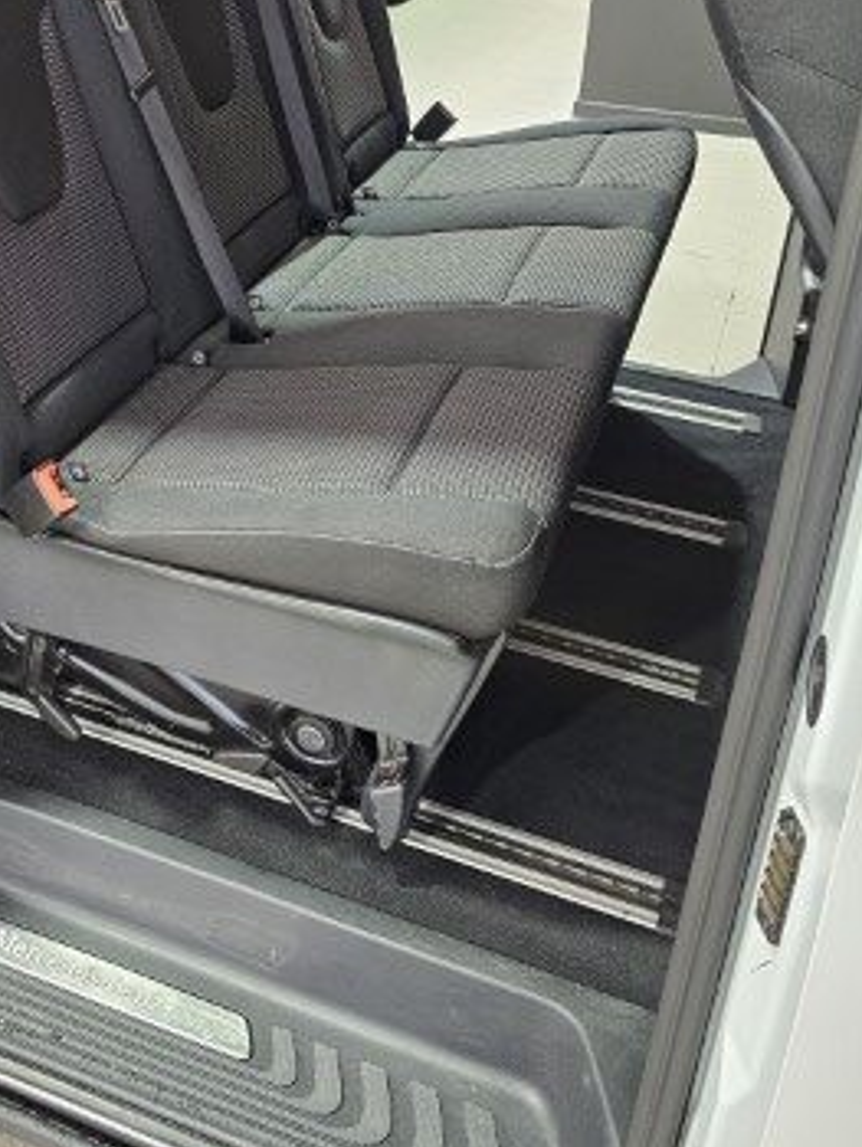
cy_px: 292
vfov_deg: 43.4
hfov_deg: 33.6
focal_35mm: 42
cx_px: 206
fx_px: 1393
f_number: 1.7
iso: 400
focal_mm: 6.3
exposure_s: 1/100
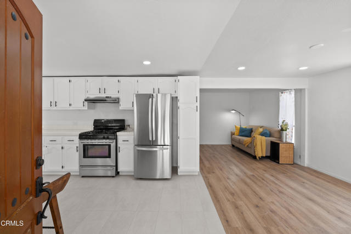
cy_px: 117
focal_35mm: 14
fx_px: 137
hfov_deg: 104.2
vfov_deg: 81.2
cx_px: 176
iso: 250
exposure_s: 1/10
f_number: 9
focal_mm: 14
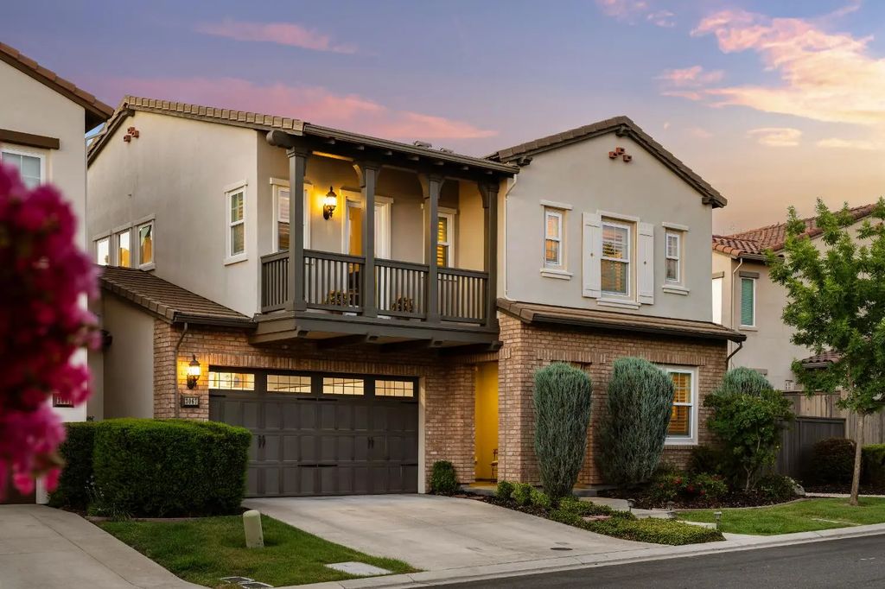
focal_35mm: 44
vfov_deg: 30.5
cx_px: 442
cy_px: 294
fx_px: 1081
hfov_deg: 44.5
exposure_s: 1/1.67
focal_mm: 44
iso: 320
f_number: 7.1
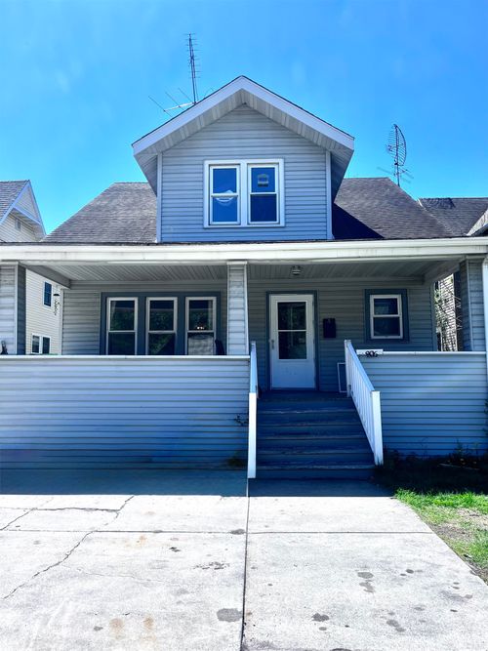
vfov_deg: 67.3
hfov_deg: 53.0
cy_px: 326
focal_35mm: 26
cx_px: 244
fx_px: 489
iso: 50
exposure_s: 1/2755
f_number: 1.6
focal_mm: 5.1
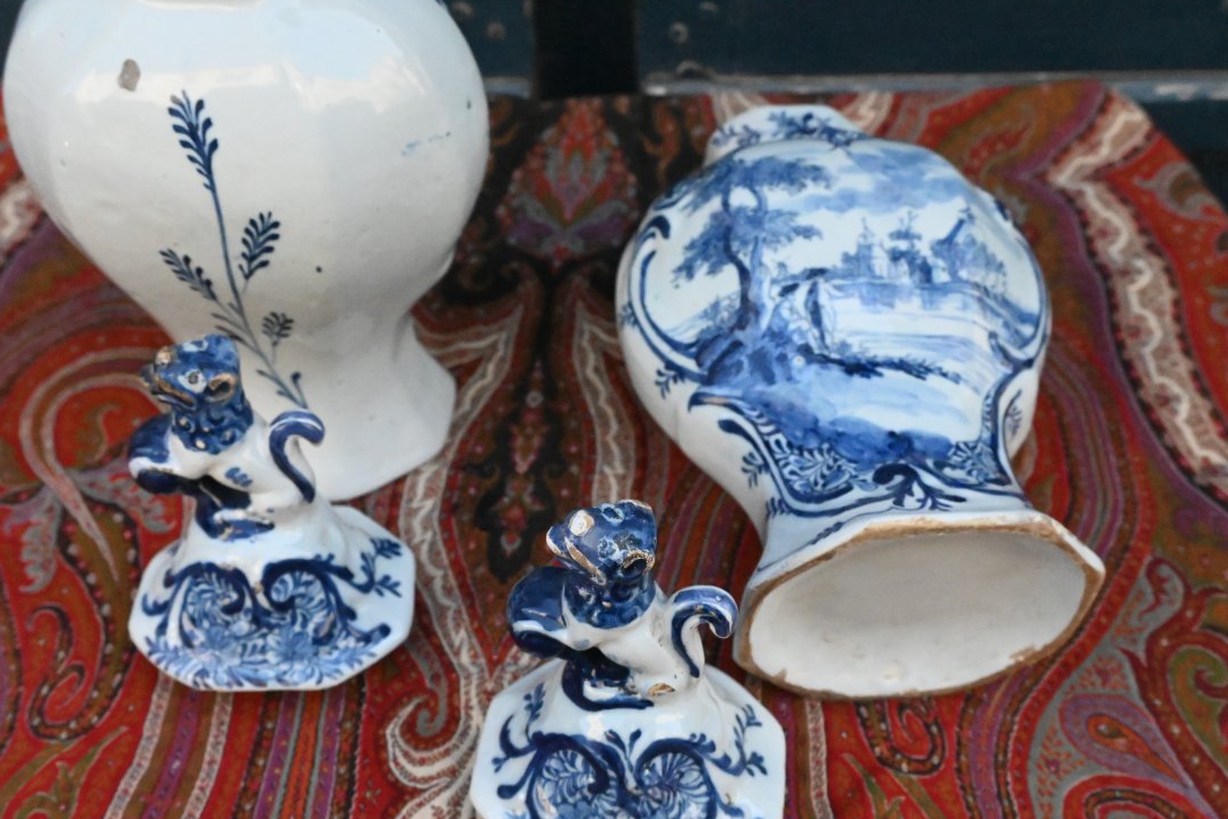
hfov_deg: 46.1
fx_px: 1442
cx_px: 590
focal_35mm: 42
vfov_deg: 31.7
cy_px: 442
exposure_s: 1/4000
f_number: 6.3
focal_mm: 25.5
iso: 9000
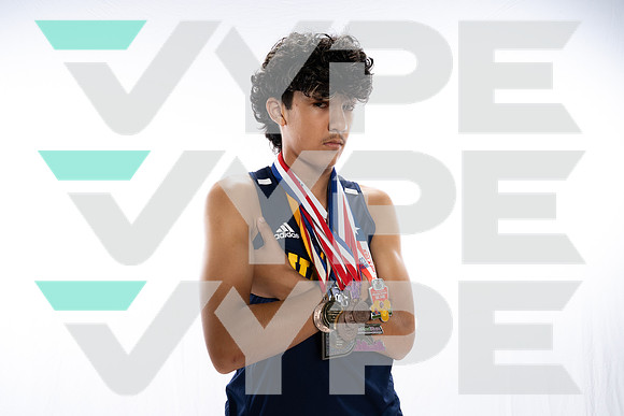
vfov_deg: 53.2
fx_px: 416
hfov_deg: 73.7
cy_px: 208
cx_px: 312
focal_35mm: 24
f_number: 10
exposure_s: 1/250
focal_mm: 24
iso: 1250
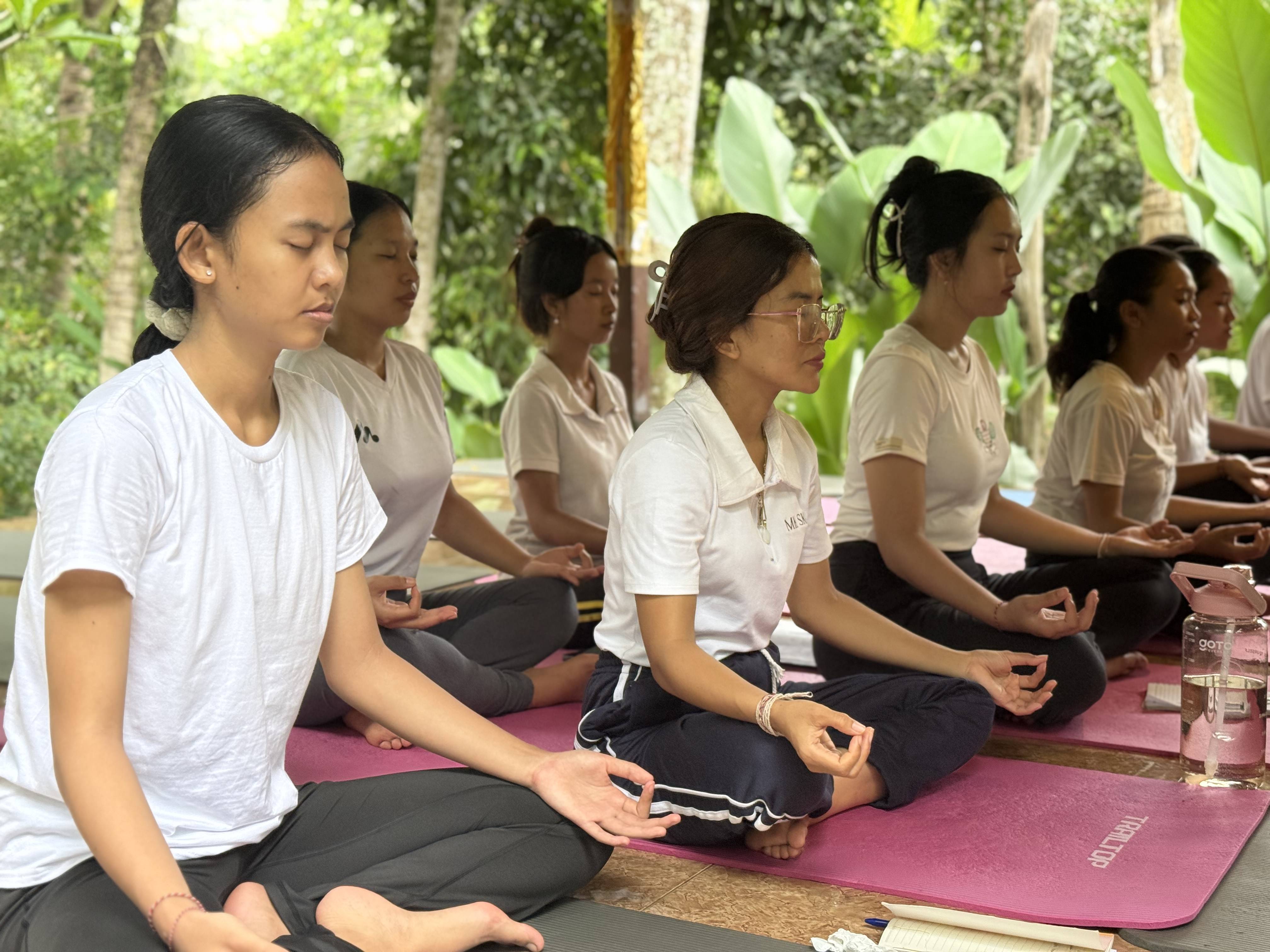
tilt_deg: -5.6
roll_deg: -0.3
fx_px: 1761
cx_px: 635
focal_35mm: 48
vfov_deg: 30.3
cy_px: 476
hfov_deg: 39.7
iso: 200
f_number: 1.78
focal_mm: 6.76
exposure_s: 1/50
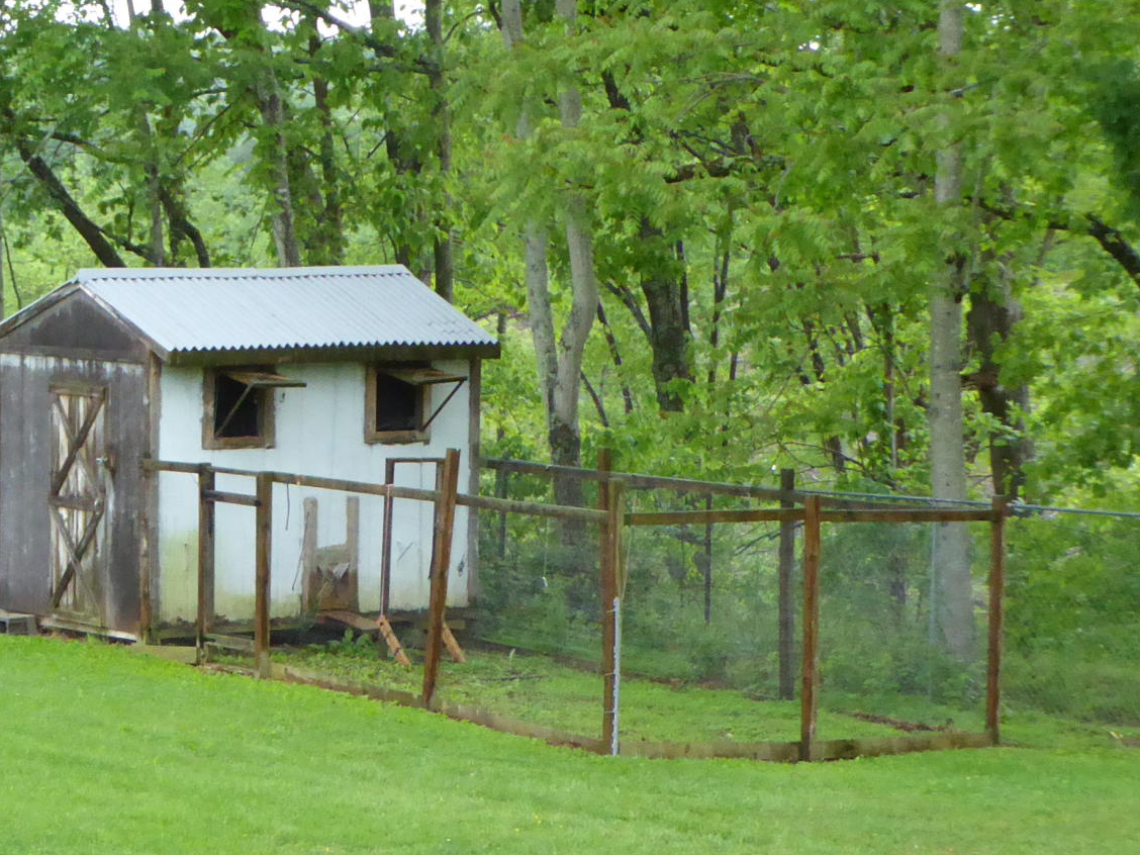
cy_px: 446
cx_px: -78
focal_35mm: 125
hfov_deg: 15.4
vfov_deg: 11.9
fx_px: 4117
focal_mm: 8.4
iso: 500
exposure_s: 1/60
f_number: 4
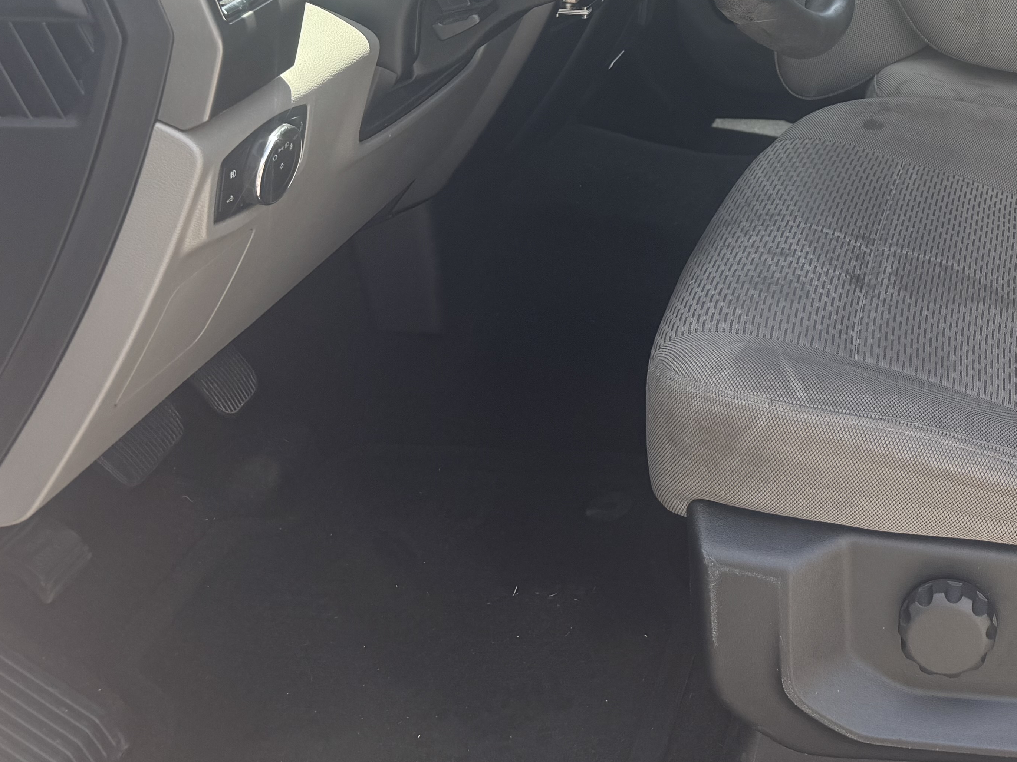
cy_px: -23
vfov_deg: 27.2
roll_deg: -1.8
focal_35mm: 50
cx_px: 1016
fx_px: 1469
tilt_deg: -15.5
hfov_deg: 34.7
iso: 80
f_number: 1.78
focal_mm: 6.76
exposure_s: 1/567
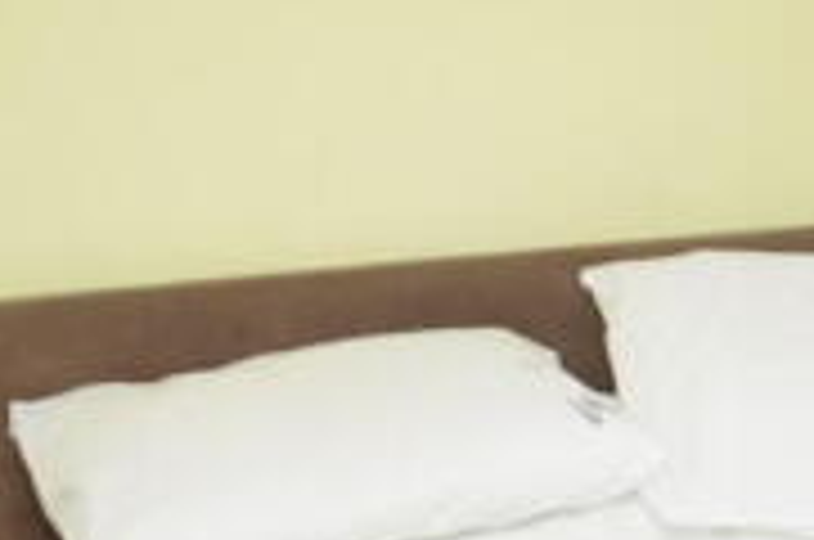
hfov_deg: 19.9
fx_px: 2212
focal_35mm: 98
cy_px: 464
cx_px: 890
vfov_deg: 13.8
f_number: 4
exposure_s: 1/60
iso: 200
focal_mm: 18
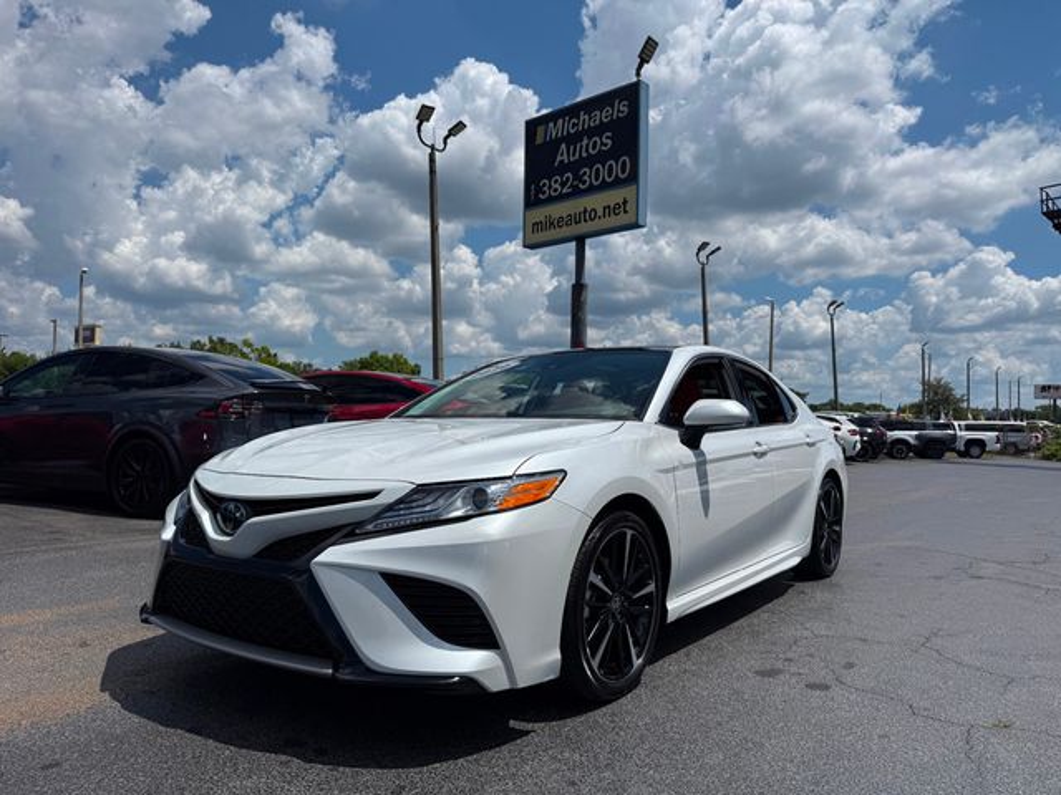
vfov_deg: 56.8
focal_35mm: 24
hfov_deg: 71.6
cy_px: 398
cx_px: 530
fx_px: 736
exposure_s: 1/14286
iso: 80
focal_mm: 6.76
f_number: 1.78
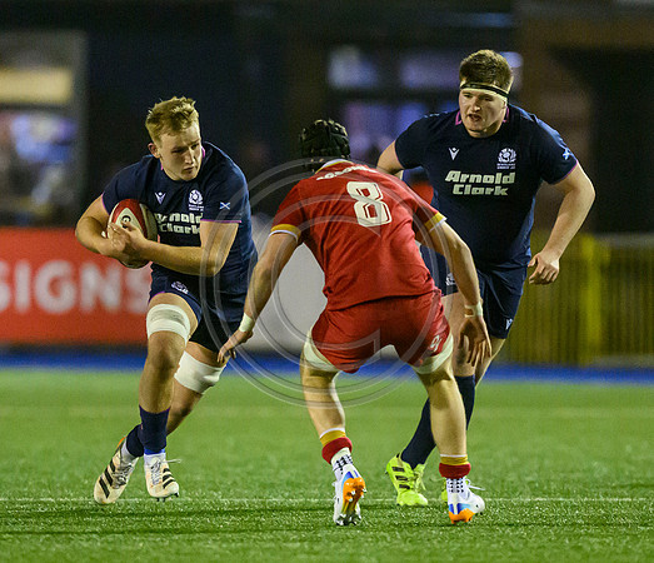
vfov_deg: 1.8
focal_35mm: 901
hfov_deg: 2.1
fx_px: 17967
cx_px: 239
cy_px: 386
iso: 12800
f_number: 2.8
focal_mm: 400
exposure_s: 1/1600
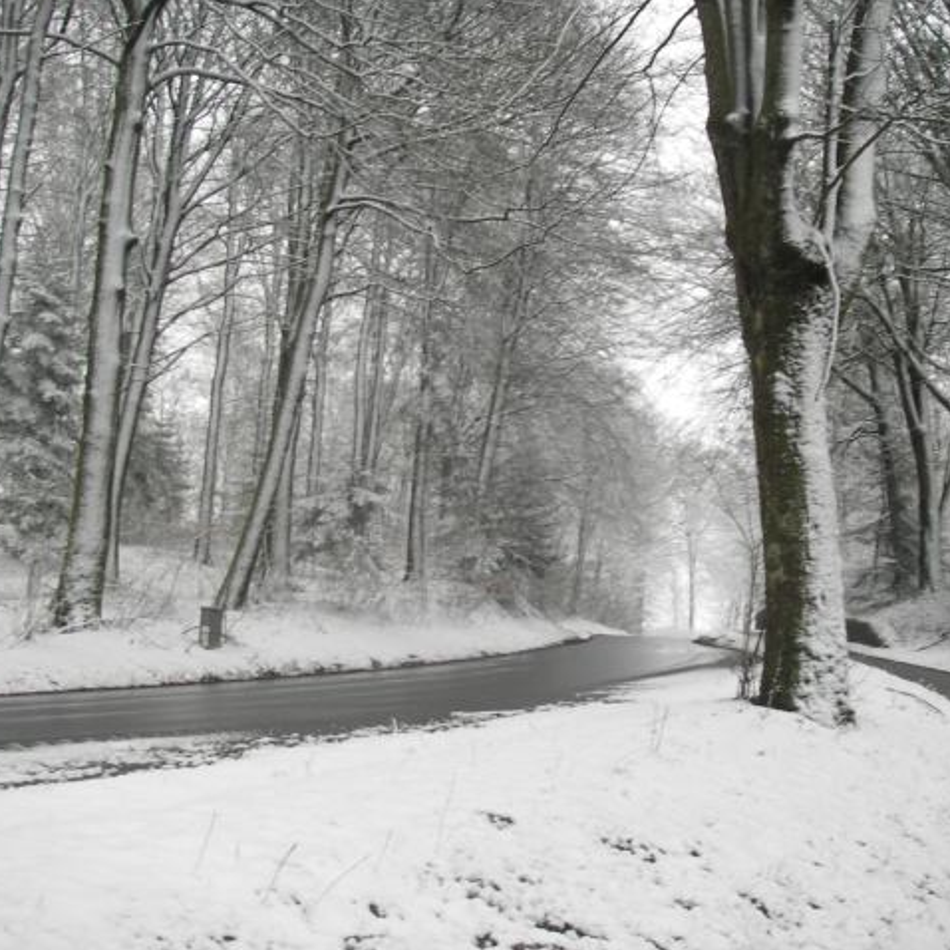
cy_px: 475
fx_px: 1397
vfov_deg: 37.6
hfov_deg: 37.5
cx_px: 545
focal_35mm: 45
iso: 64
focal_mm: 6.3
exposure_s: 1/40
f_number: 3.3
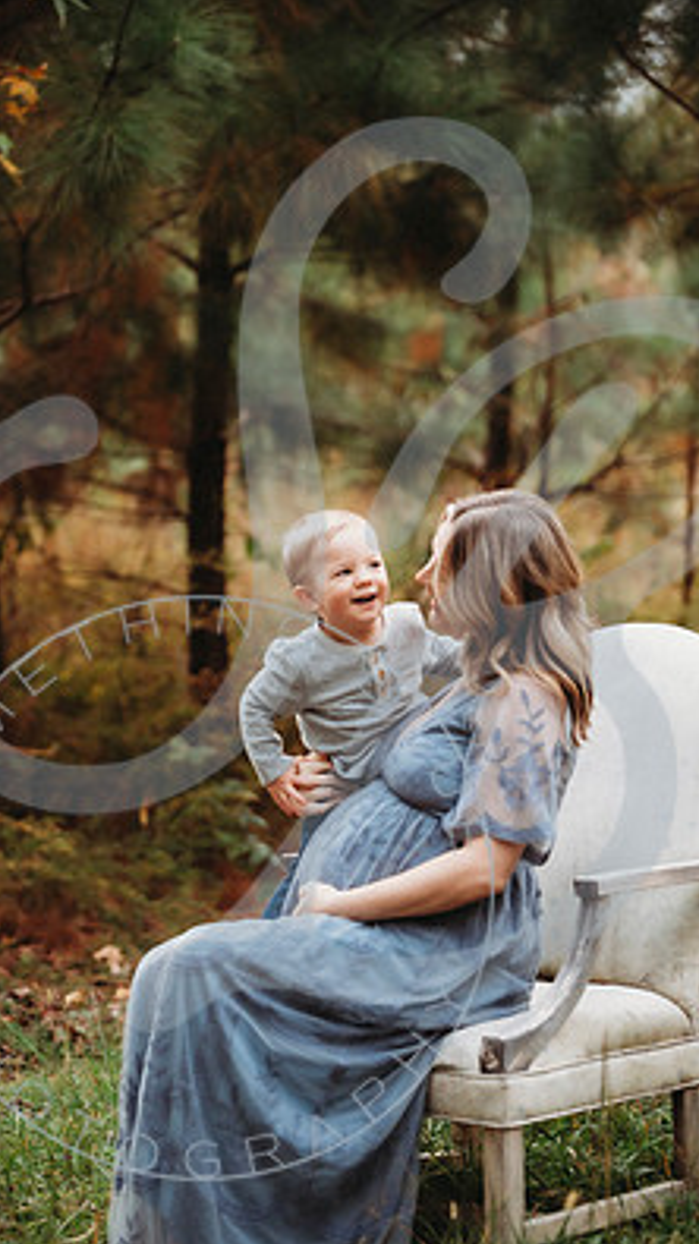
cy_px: 649
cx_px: 343
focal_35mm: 117
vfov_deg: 18.3
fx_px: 3858
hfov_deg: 10.4
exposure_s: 1/250
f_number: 2.8
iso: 400
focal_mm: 98
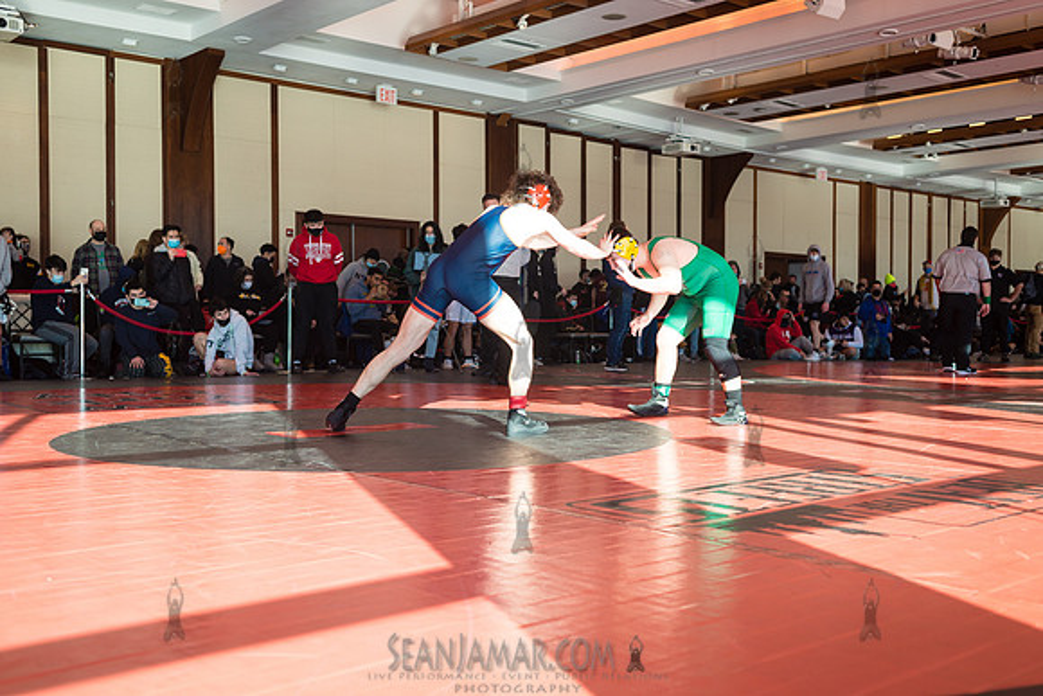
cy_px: 348
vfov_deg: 35.8
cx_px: 522
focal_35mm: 37
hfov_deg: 51.7
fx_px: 1077
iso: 400
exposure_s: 1/400
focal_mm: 35
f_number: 3.5
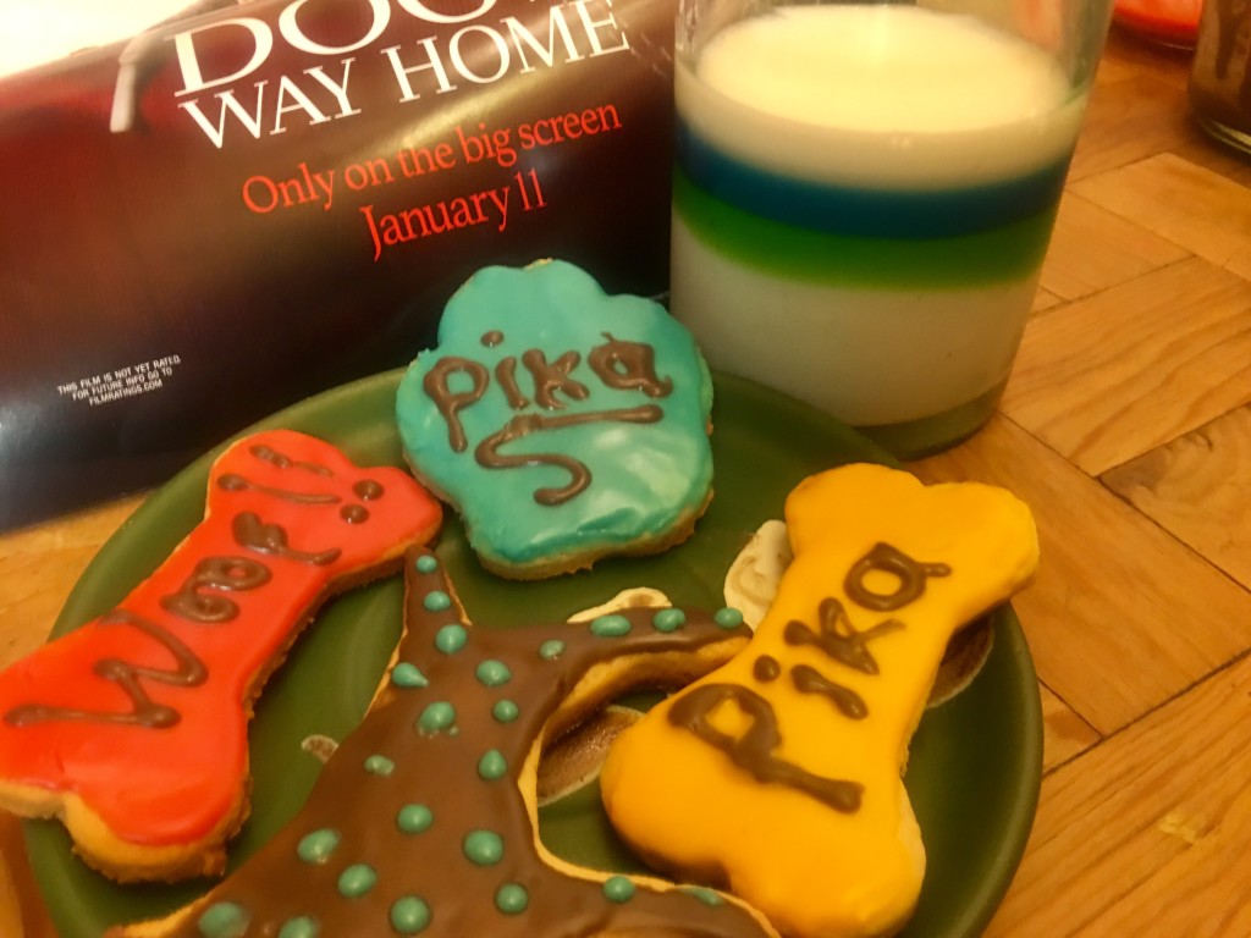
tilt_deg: -39.6
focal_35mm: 29
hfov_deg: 61.7
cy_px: 469
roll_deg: +1.0
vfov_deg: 48.2
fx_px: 1048
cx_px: 626
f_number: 2.2
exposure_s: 1/8
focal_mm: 4.15
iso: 80
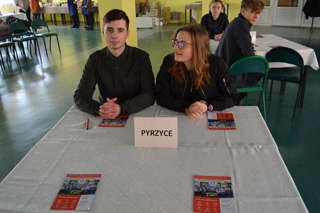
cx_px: 160
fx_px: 293
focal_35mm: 33
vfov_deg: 39.9
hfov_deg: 57.3
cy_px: 106
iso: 560
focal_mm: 22
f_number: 3.5
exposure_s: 1/60
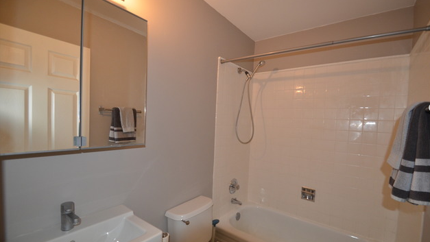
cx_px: 219
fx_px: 182
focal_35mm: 16
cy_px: 125
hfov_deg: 99.3
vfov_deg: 67.1
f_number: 3.5
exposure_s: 1/60
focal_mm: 10
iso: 800
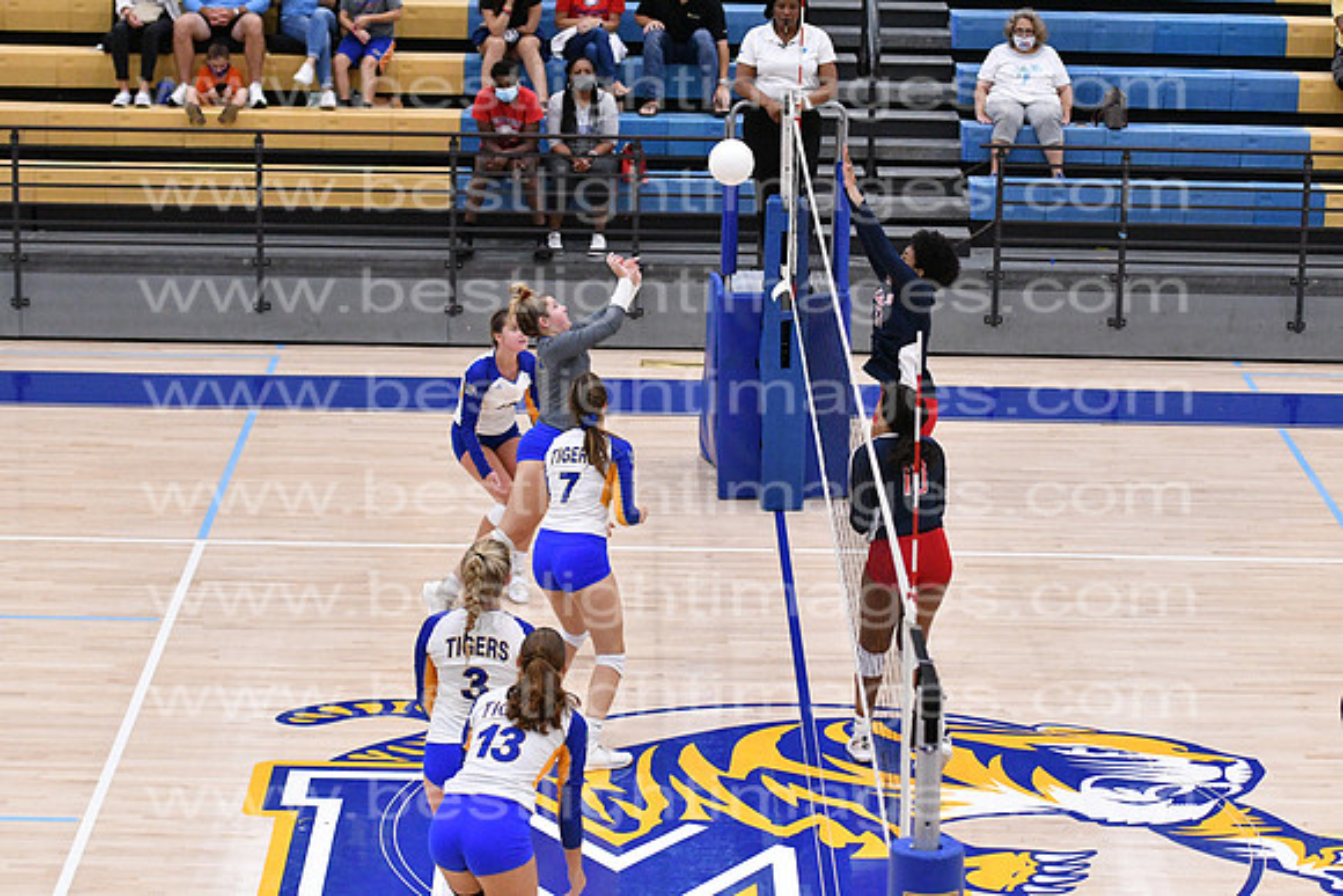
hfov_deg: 19.5
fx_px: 3918
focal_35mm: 105
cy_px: 448
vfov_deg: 13.0
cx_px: 672
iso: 6400
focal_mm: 70
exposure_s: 1/1000
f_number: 3.2
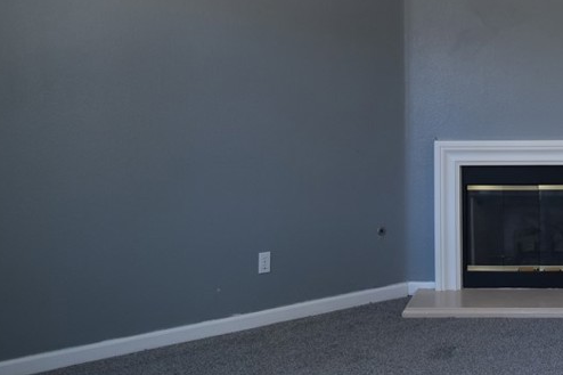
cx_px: 496
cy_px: 36
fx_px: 875
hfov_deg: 33.9
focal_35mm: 56
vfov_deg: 23.5
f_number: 4.5
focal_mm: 18
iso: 400
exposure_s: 1/80
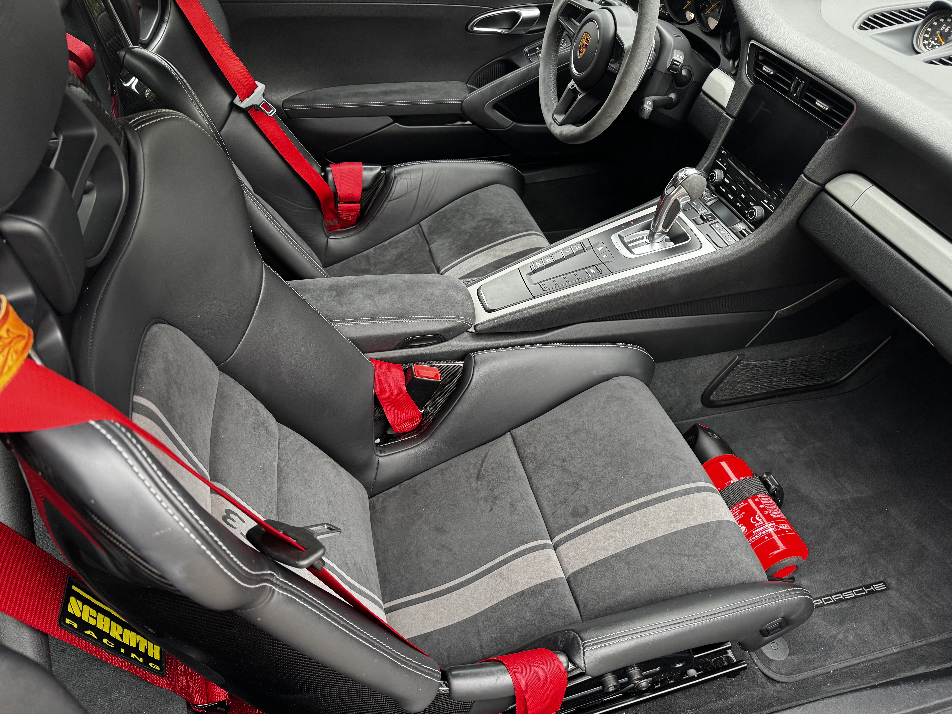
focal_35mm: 24
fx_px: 660
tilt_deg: -43.4
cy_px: 357
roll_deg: -2.6
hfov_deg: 71.6
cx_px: 476
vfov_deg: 56.8
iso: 200
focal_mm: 6.76
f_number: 1.78
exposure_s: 1/81
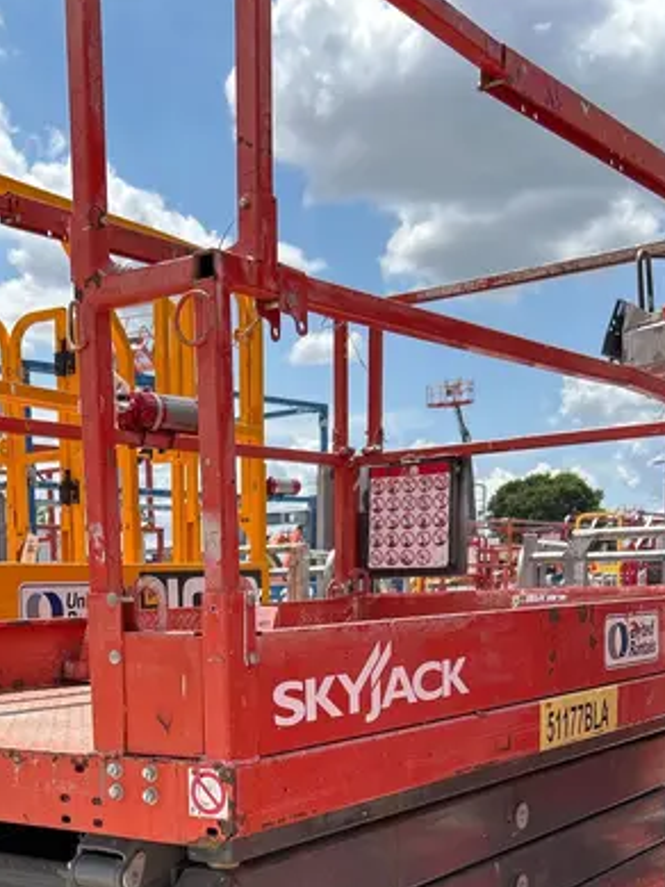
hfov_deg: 29.1
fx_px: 1254
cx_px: 150
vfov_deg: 36.6
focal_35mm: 49
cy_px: 792
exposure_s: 1/2915
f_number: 1.5
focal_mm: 5.7
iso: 50
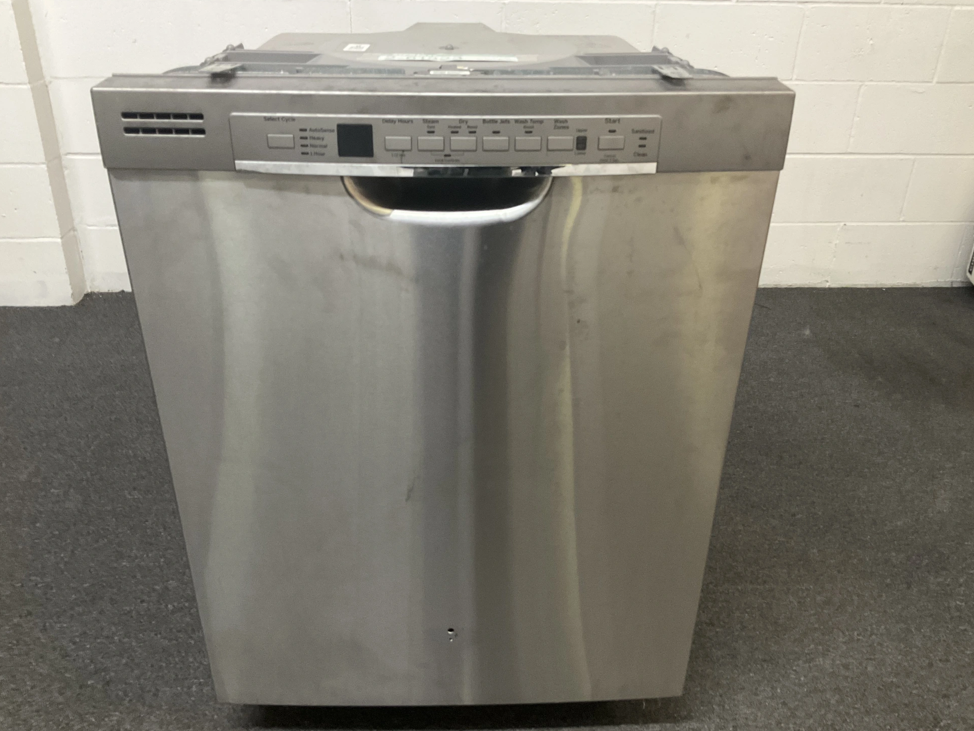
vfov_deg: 46.8
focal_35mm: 30
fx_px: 844
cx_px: 482
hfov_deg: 60.0
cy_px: 371
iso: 250
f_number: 1.8
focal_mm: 3
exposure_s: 1/40
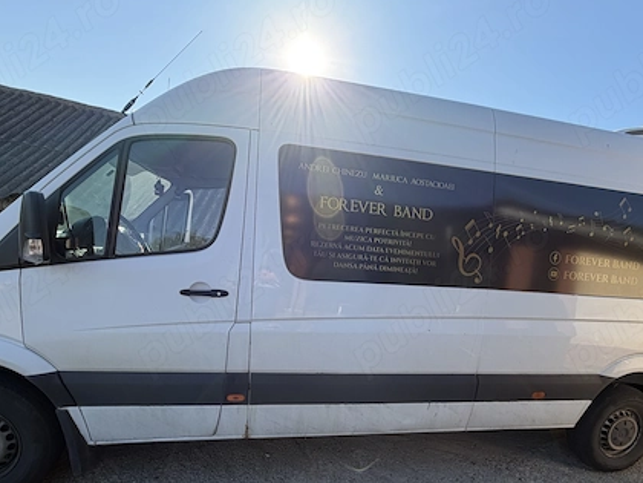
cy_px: 313
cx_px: 343
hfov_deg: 81.6
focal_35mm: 20
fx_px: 372
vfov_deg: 64.6
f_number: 2.2
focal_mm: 2.22
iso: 40
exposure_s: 1/585
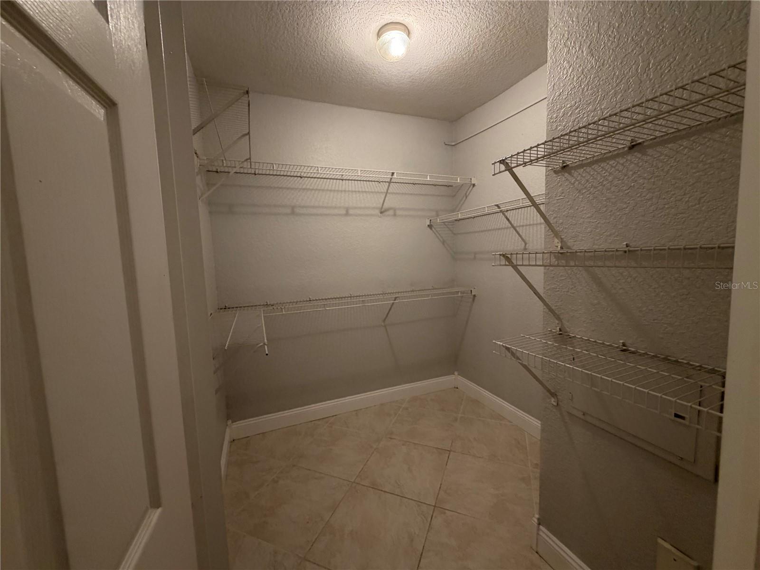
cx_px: 380
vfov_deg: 85.7
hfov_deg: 102.1
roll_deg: +1.6
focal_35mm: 14
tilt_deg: -5.3
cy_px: 285
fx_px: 307
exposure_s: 1/60
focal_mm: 2.22
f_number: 2.2
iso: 320
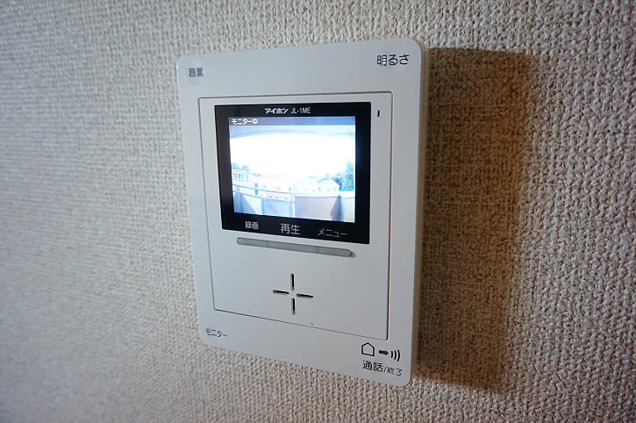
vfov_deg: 53.0
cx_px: 318
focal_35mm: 24
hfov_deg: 73.8
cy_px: 212
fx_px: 424
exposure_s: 1/60
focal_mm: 16
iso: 2000
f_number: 3.5
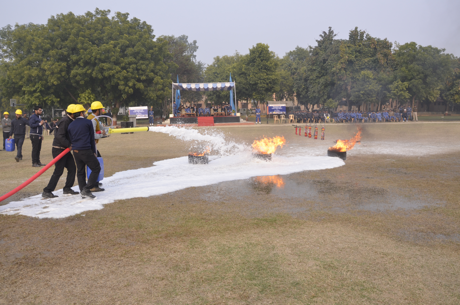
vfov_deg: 25.6
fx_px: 669
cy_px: 152
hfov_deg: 37.9
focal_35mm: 52
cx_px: 230
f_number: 11
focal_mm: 35
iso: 400
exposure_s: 1/400
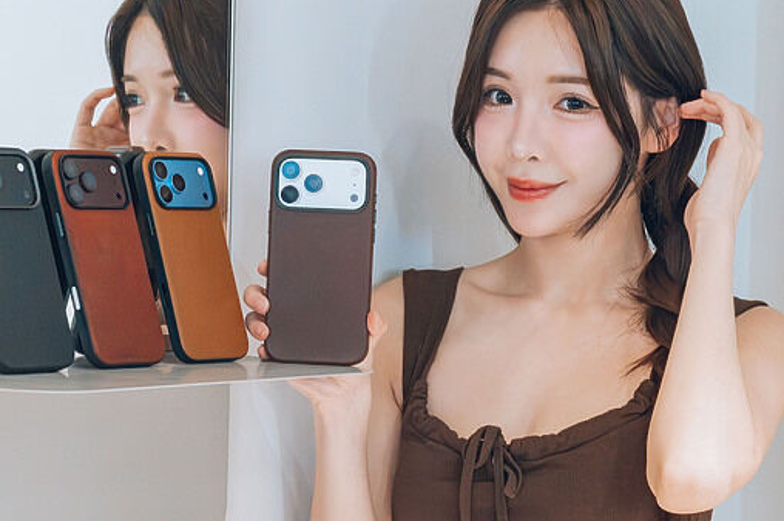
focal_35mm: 127
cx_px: 343
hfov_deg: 16.2
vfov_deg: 10.8
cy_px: 305
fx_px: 2759
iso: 6400
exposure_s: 1/100
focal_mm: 55
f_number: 7.1
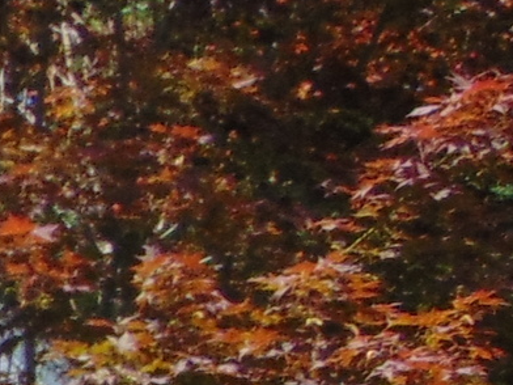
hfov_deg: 5.9
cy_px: 617
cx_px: -1162
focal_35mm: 306
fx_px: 4535
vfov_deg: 4.8
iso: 80
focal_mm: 6.9
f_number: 8.5
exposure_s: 1/320
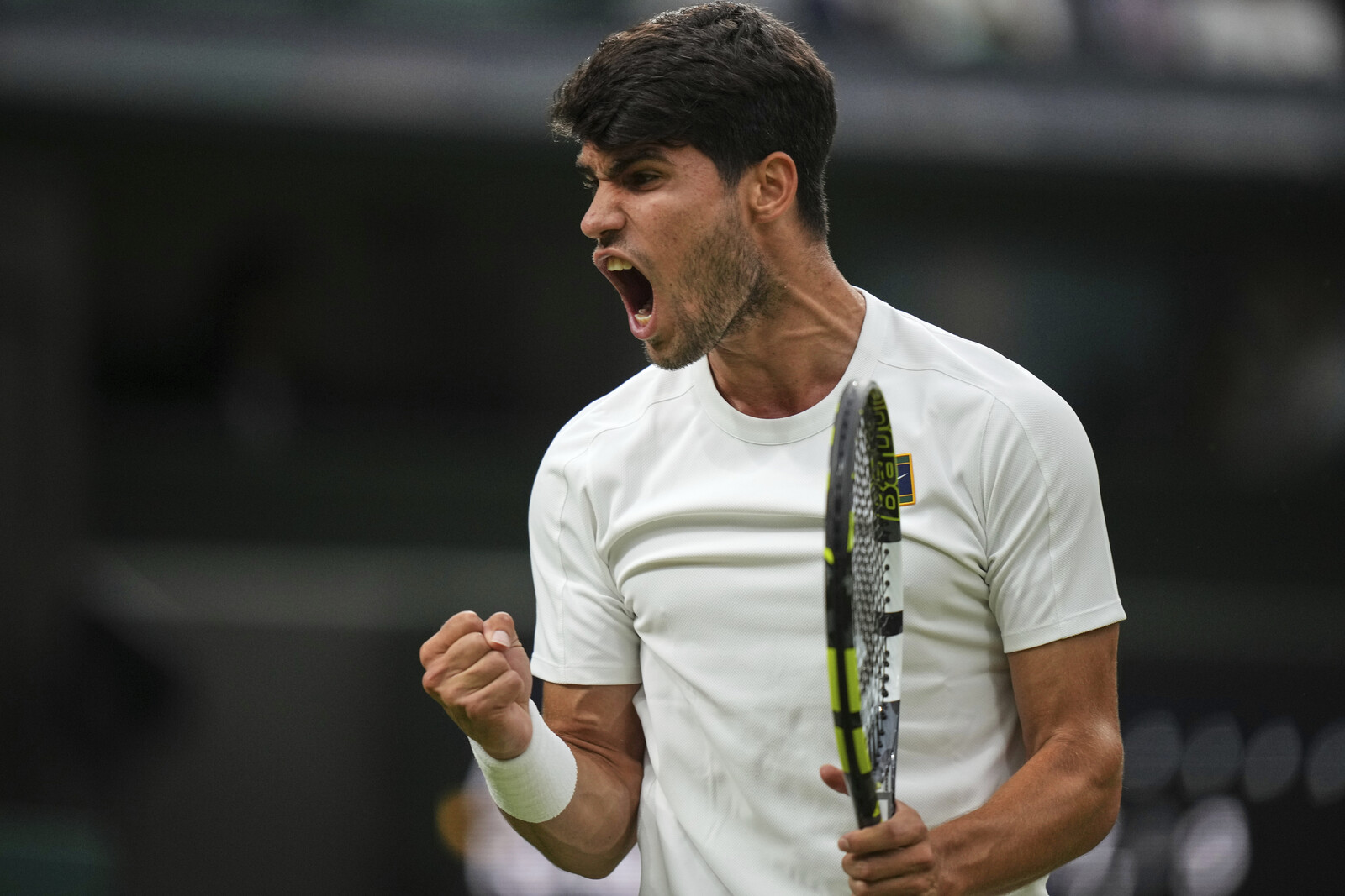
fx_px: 14945
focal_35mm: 400
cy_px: 448
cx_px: 672
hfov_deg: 5.2
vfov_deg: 3.4
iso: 2500
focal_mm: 400
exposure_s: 1/2000
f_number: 2.8
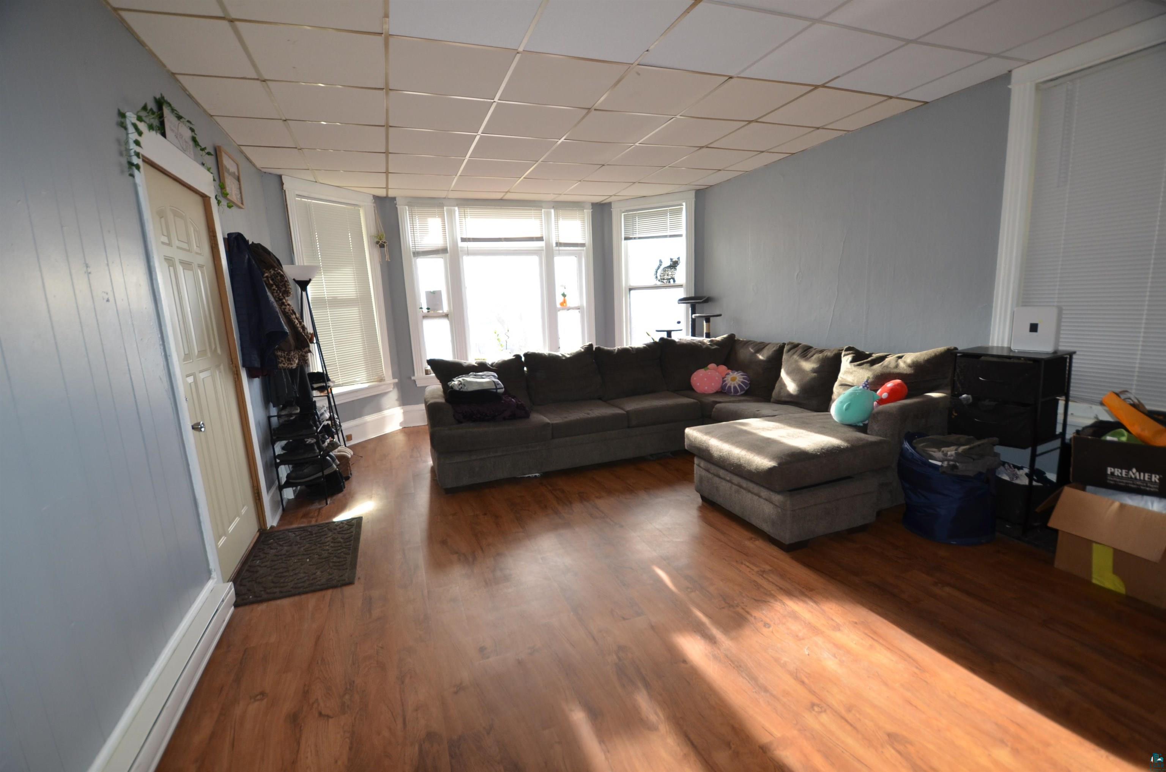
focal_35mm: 15
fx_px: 485
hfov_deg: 100.5
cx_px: 583
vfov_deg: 77.1
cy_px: 386
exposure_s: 1/125
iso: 360
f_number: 3.5
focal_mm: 10
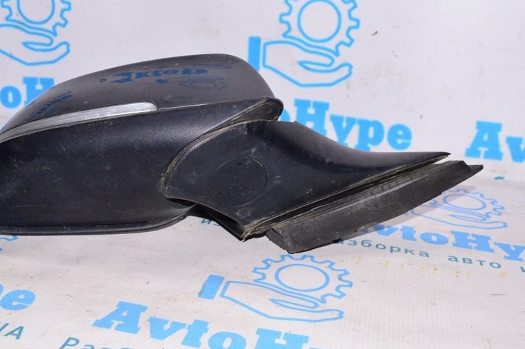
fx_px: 670
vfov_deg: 29.1
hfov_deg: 42.6
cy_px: 135
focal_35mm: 46
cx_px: 211
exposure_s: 1/200
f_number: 8
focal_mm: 22
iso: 1600
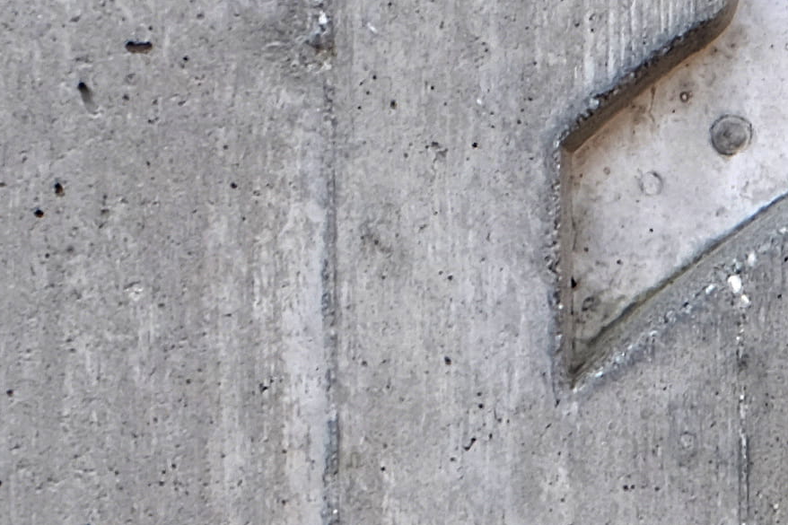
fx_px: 5493
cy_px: -424
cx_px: 409
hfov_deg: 8.2
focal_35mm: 251
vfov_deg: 5.4
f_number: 3.6
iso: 200
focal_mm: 30.2
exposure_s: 1/120
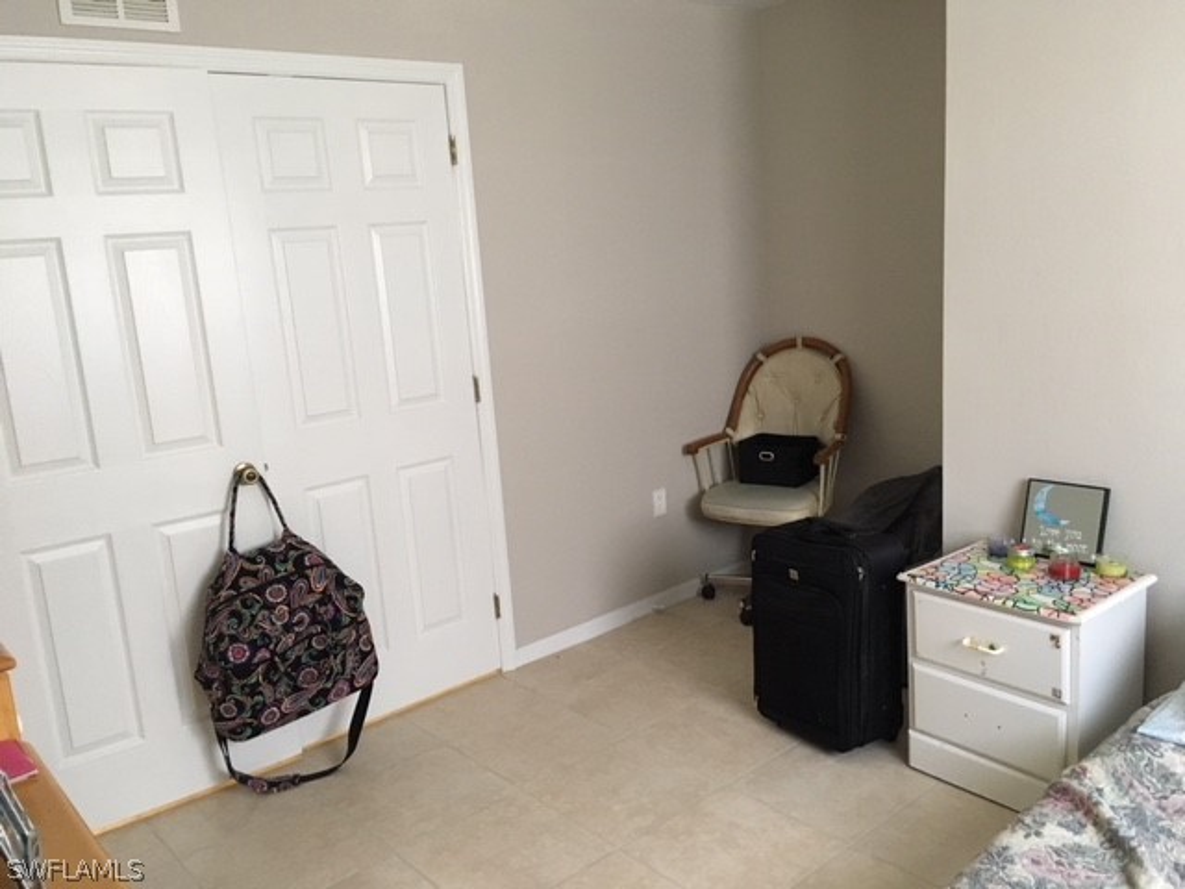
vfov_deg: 48.2
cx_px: 592
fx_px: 993
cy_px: 444
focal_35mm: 29
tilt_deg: -12.0
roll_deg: +4.0
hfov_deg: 61.7
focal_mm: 4.15
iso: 200
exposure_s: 1/17
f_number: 2.2
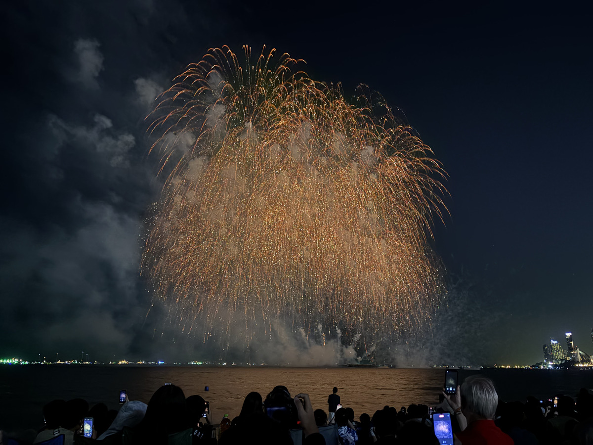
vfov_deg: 53.1
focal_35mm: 26
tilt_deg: +17.1
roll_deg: -0.7
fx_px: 445
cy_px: 222
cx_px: 296
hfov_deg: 67.3
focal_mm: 5.96
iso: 800
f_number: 1.6
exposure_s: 1/9
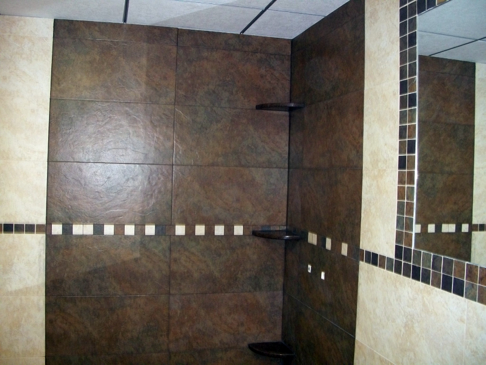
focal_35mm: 35
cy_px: 182
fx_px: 491
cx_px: 243
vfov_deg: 40.7
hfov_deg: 52.6
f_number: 3.1
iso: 320
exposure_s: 1/30
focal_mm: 6.3
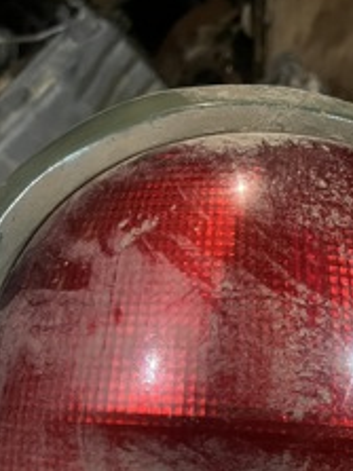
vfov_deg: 32.6
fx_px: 762
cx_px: 175
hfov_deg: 26.1
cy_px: 425
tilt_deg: -64.0
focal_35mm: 56
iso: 640
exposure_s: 1/25
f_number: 1.6
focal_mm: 5.1
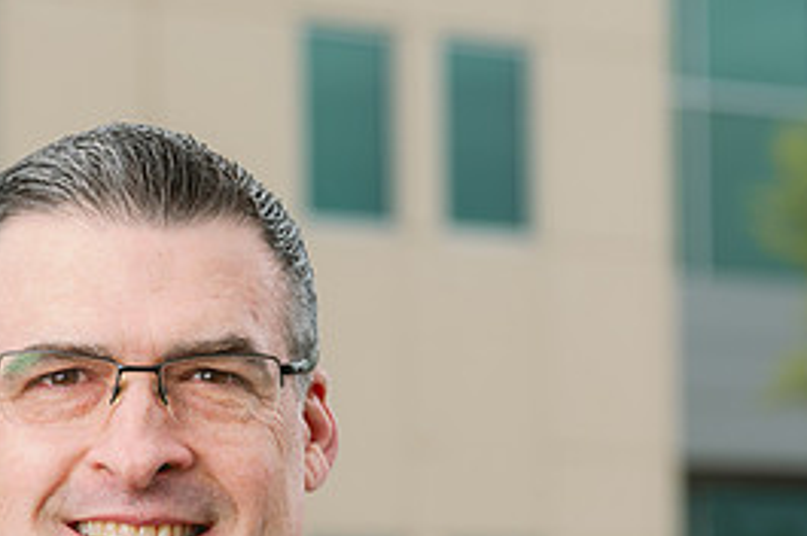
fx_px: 5396
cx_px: 6
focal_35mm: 241
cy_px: 573
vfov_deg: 5.7
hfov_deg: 8.5
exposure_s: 1/200
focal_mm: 110
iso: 100
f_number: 4.5
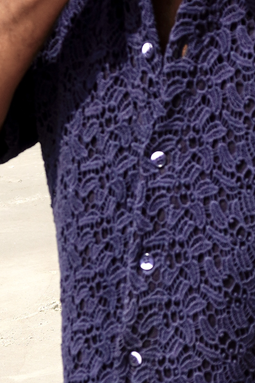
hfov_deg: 10.7
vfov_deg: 16.1
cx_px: 218
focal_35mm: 127
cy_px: 179
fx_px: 1349
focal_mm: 21
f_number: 5
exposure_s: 1/1000
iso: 100
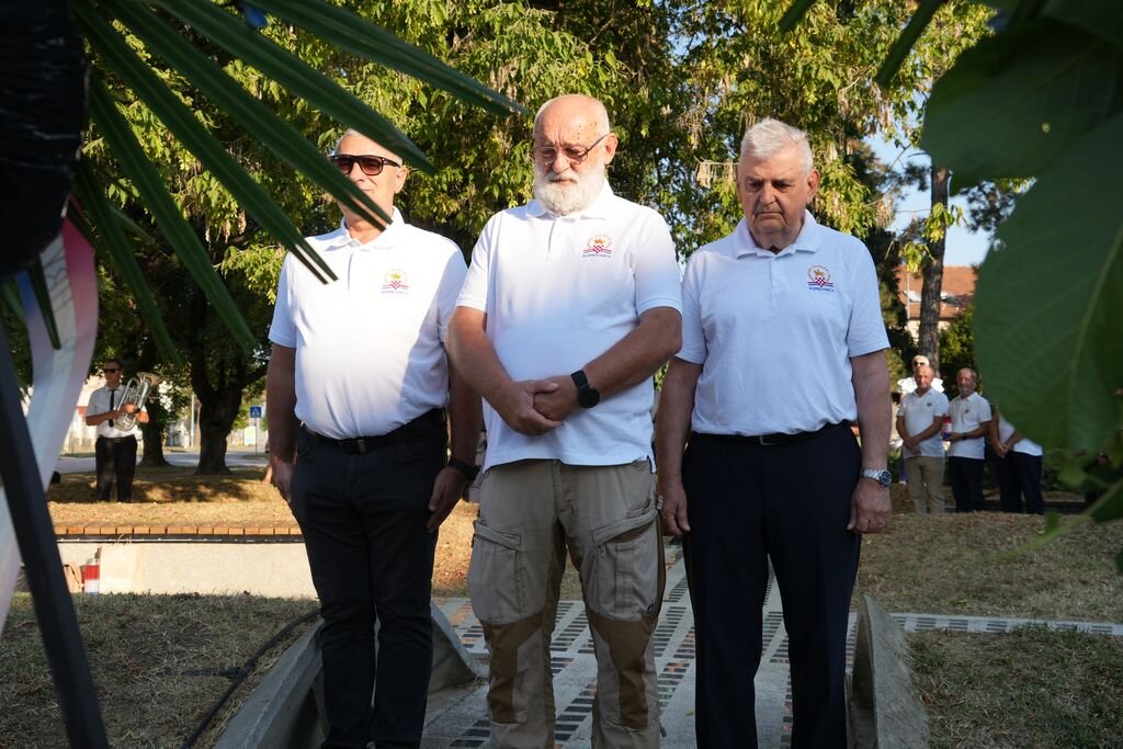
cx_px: 562
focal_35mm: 38
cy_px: 374
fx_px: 1185
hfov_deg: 50.7
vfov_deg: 35.1
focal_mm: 38
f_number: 7.1
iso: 100
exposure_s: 1/125
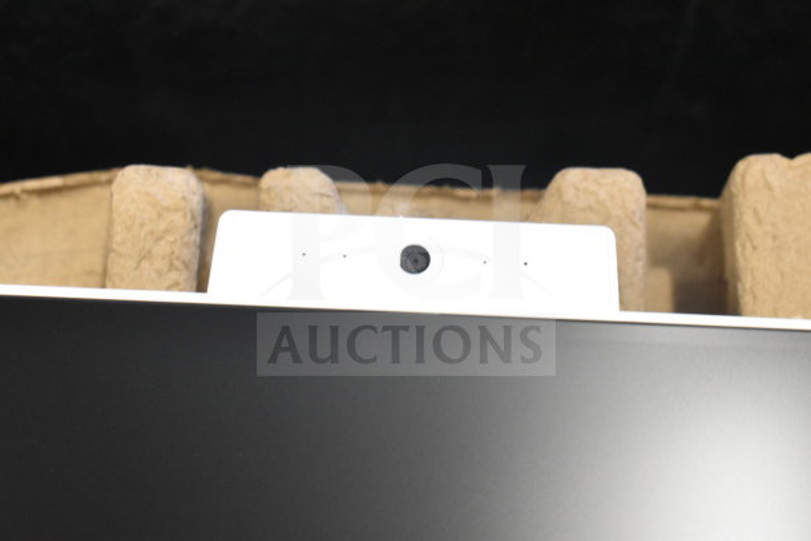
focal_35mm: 69
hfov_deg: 29.2
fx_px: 1555
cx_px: 406
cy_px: 270
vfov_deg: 19.7
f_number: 5.3
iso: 4500
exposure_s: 1/80
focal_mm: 46
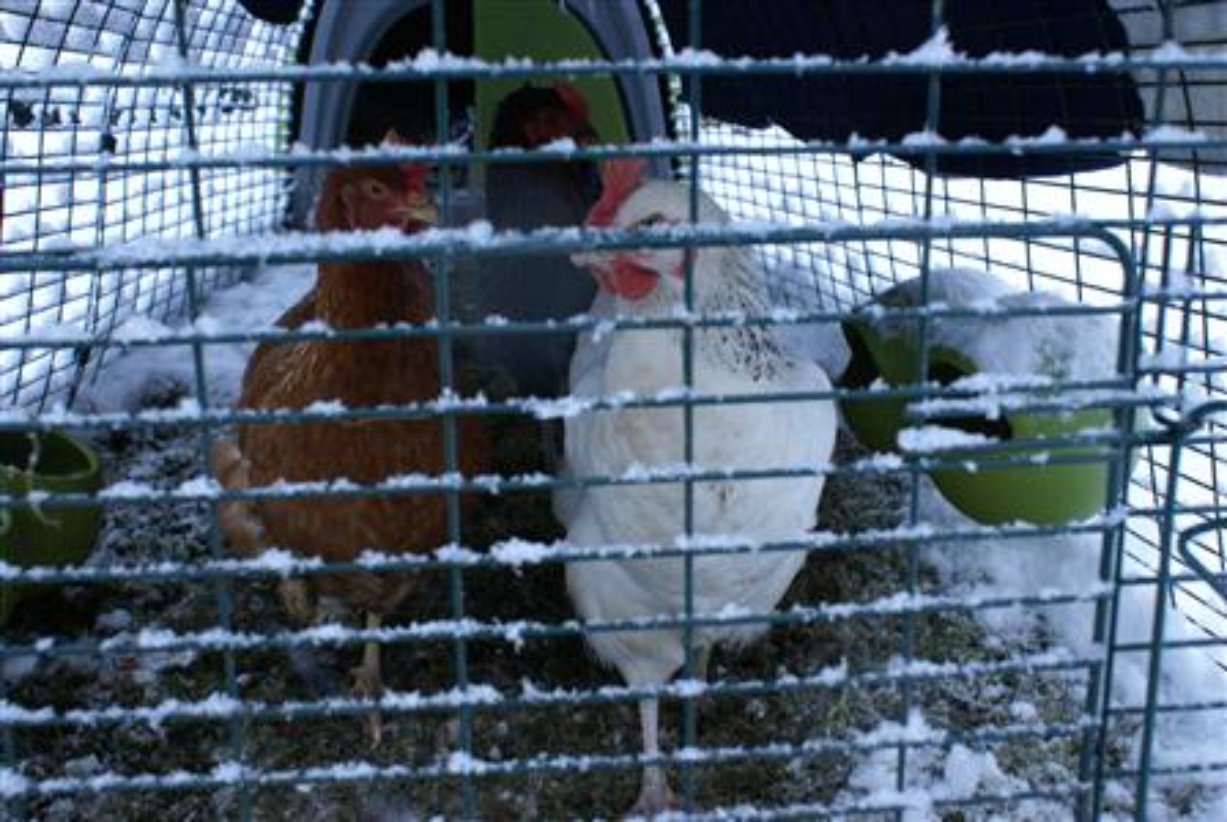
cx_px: 614
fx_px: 1229
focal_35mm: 36
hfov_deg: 53.1
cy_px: 411
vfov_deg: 37.0
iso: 400
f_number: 7.1
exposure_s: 1/30
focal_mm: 24
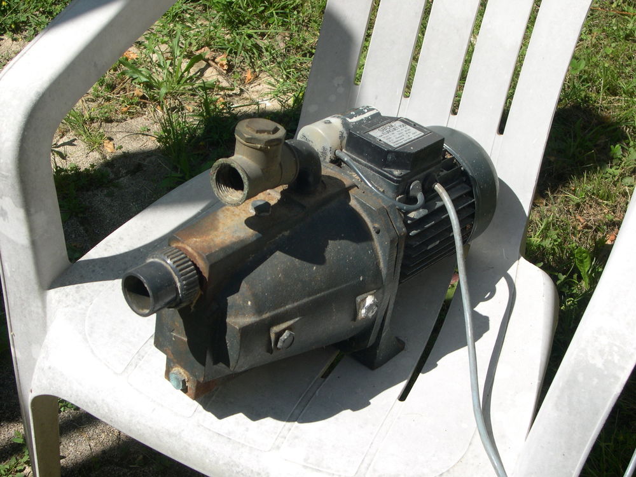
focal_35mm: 57
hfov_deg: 33.8
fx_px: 1047
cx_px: 318
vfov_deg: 25.7
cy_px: 238
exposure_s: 1/140
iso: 100
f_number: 9.2
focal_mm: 12.2
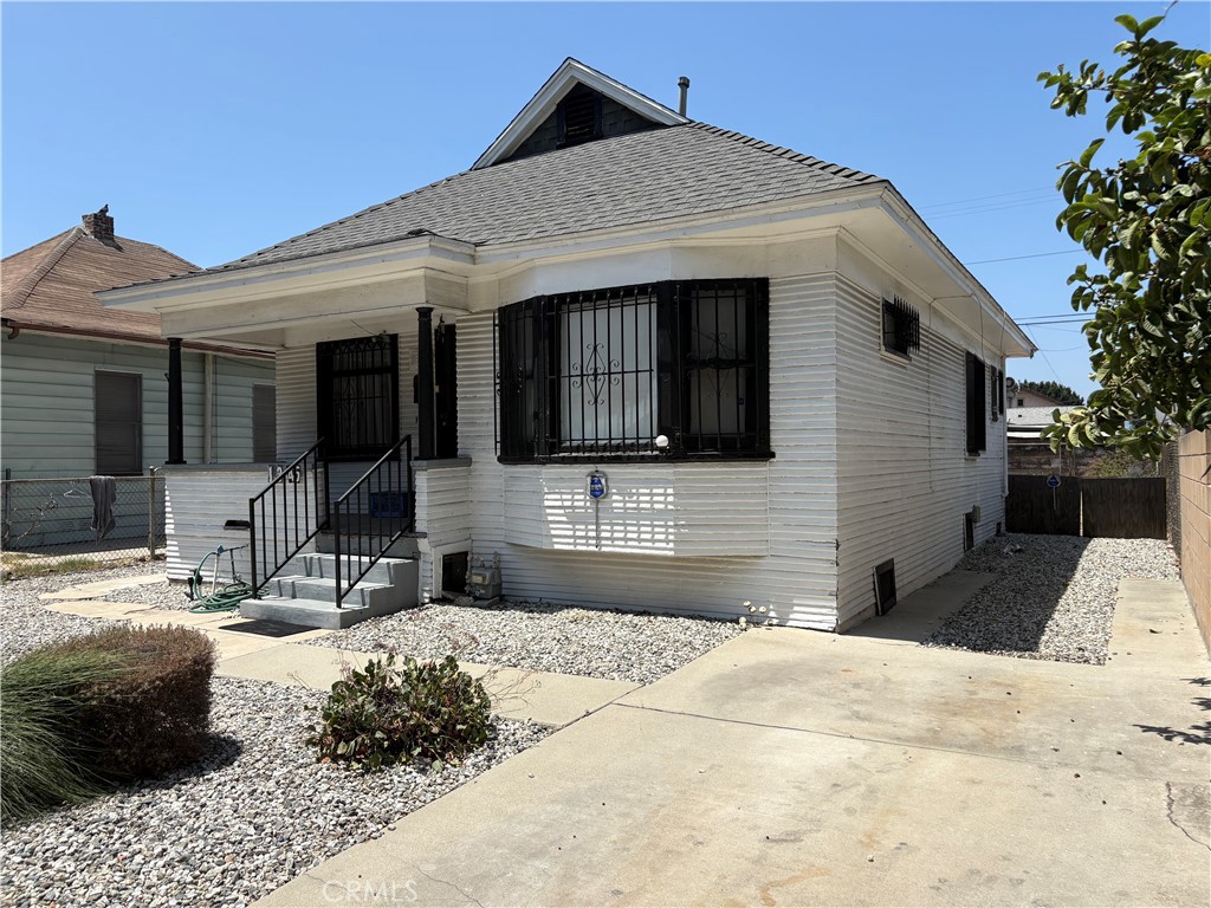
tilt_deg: +1.2
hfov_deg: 67.3
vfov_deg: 53.1
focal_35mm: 26
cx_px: 606
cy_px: 454
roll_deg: +0.8
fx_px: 910
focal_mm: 5.96
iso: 50
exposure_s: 1/3831
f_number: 1.6
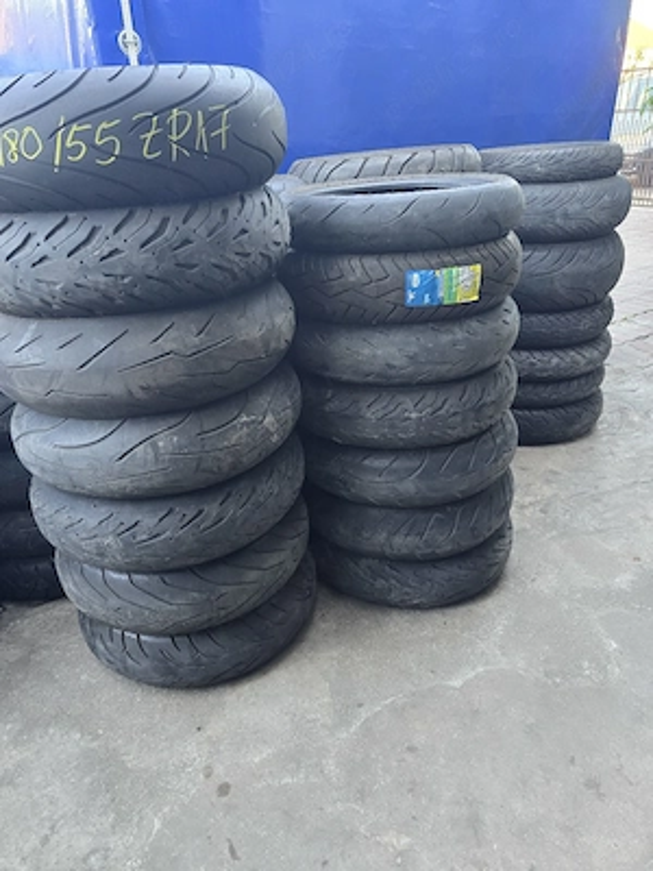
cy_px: 436
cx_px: 326
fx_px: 578
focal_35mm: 23
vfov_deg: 73.9
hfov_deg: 58.9
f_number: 1.7
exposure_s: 1/101
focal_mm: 6.3
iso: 640
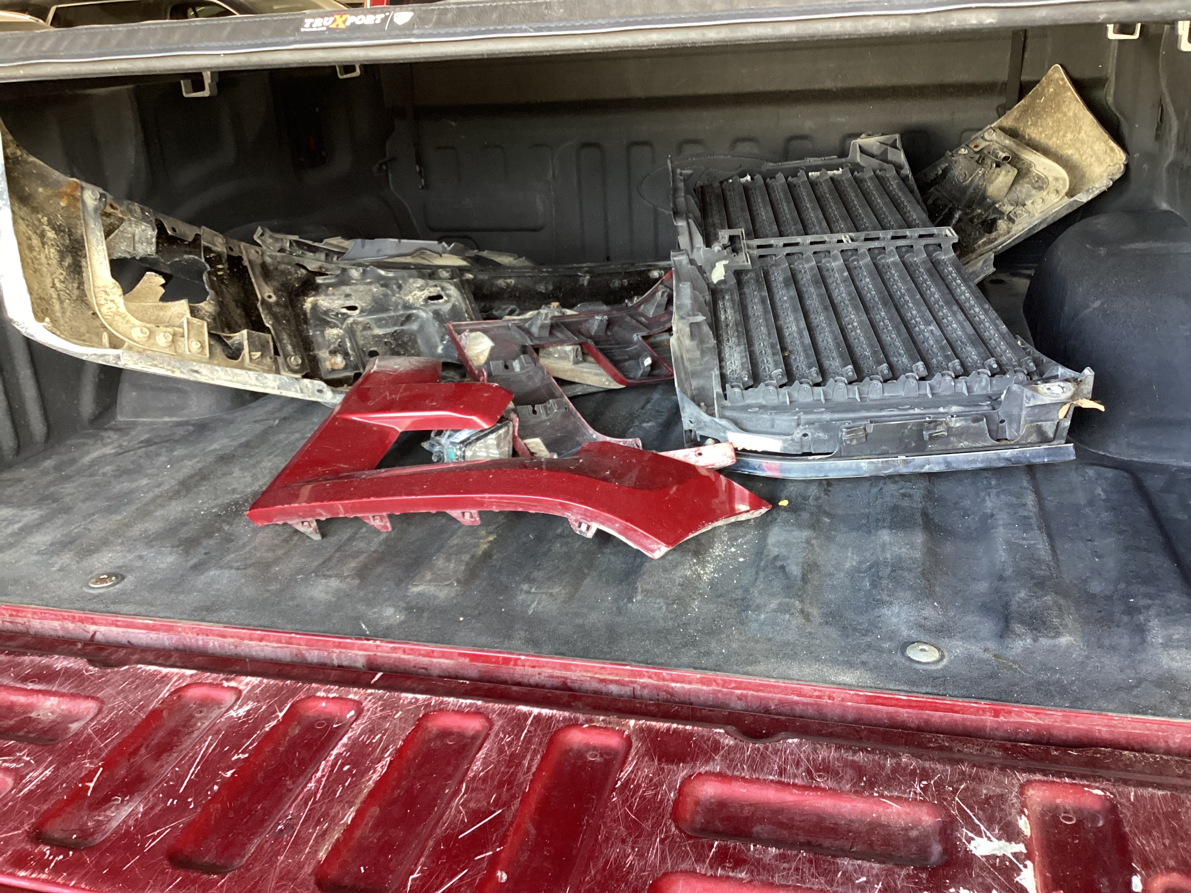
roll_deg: +3.4
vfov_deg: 45.4
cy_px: 446
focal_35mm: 31
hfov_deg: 58.4
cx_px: 596
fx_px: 1067
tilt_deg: -23.6
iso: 320
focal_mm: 3.3
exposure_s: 1/60
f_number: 2.4
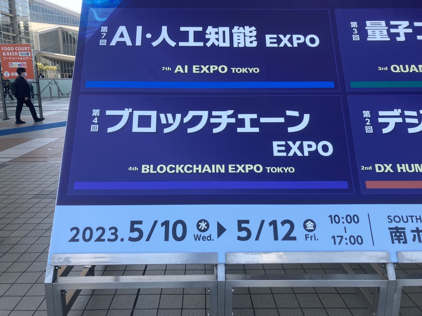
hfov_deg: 63.4
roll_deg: -0.1
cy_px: 158
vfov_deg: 49.7
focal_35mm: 28
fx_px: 341
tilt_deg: -13.5
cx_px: 211
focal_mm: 3.99
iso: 20
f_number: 1.8
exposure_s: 1/357
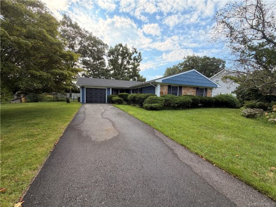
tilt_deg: -4.0
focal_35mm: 14
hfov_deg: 102.1
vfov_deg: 85.7
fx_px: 112
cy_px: 104
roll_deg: -0.4
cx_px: 138
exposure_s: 1/518
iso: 40
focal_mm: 2.22
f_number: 2.2
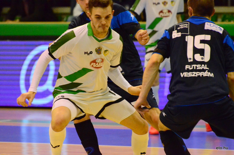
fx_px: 2335
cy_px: 78
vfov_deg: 3.8
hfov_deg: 5.7
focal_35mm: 360
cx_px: 117
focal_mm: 240
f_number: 5.6
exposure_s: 1/800
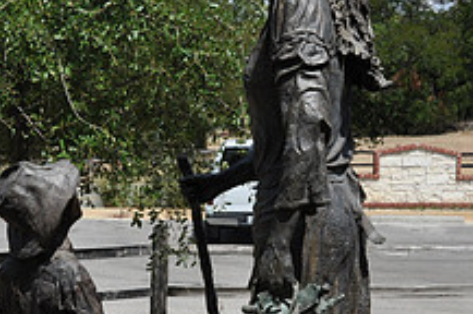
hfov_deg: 21.3
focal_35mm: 96
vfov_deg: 14.1
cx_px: 220
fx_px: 1259
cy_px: 241
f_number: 7.1
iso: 200
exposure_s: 1/200
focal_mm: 24
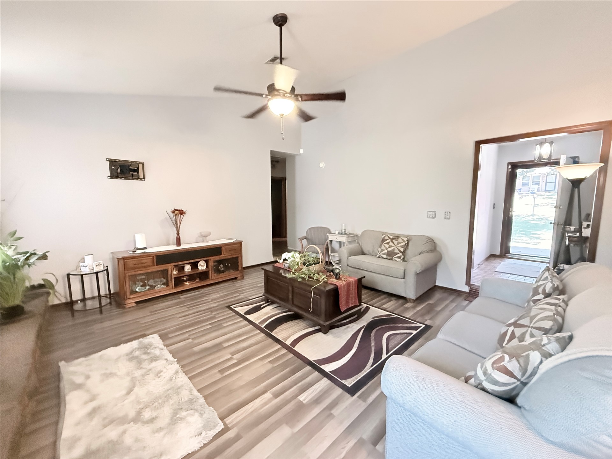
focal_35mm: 14
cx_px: 306
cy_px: 230
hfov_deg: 102.1
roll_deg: +0.0
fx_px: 248
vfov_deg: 85.7
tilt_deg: -5.9
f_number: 2.2
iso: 1250
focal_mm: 2.22
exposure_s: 1/60
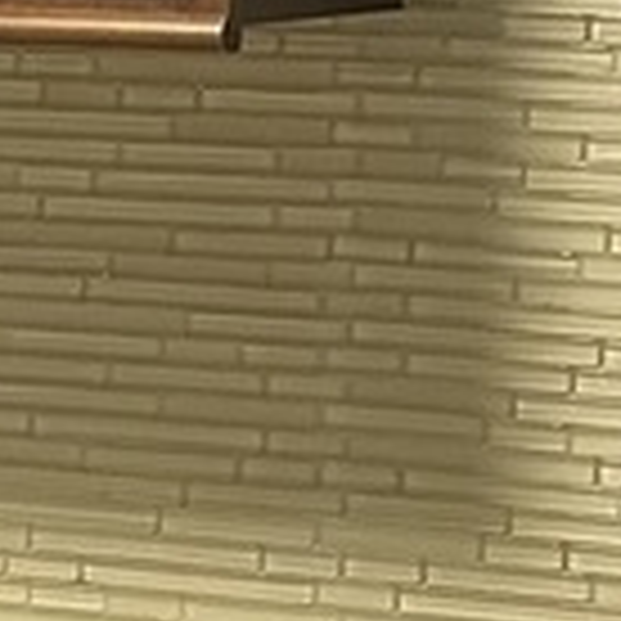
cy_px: 234
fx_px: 3653
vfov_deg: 9.7
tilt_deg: -5.6
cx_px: 144
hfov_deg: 9.7
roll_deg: +0.1
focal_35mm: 180
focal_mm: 5.1
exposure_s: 1/60
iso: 500
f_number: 1.6
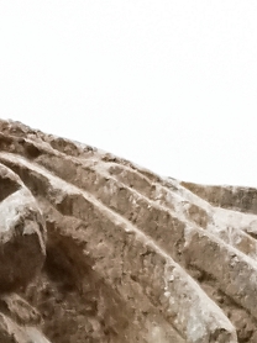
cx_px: -345
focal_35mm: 153
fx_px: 1517
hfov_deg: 8.8
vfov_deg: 10.6
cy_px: 889
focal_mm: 5.58
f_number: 1.8
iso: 400
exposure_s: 1/33.3
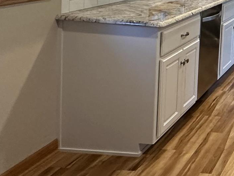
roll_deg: -4.5
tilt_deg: -6.0
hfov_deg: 24.5
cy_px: -6
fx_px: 412
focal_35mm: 61
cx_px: 353
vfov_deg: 22.9
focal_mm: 2.22
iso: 320
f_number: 2.2
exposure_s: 1/60
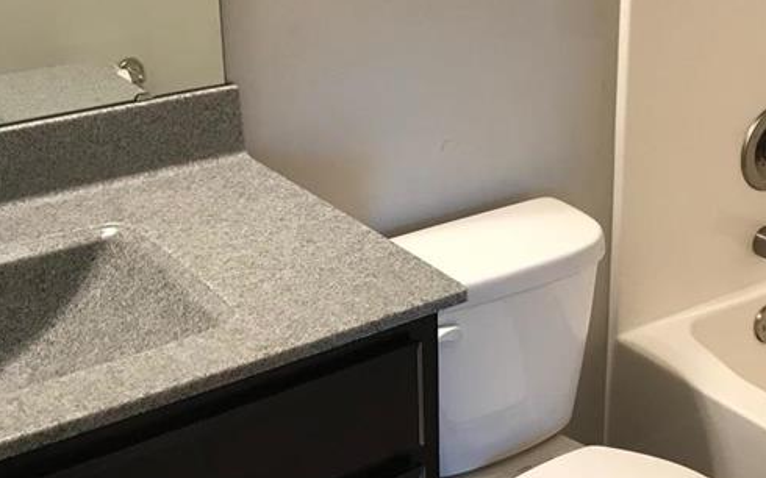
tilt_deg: -18.8
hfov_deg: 32.5
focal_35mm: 62
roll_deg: -0.7
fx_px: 1294
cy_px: 167
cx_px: 544
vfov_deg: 20.9
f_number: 1.8
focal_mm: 3.99
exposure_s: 1/20
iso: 40
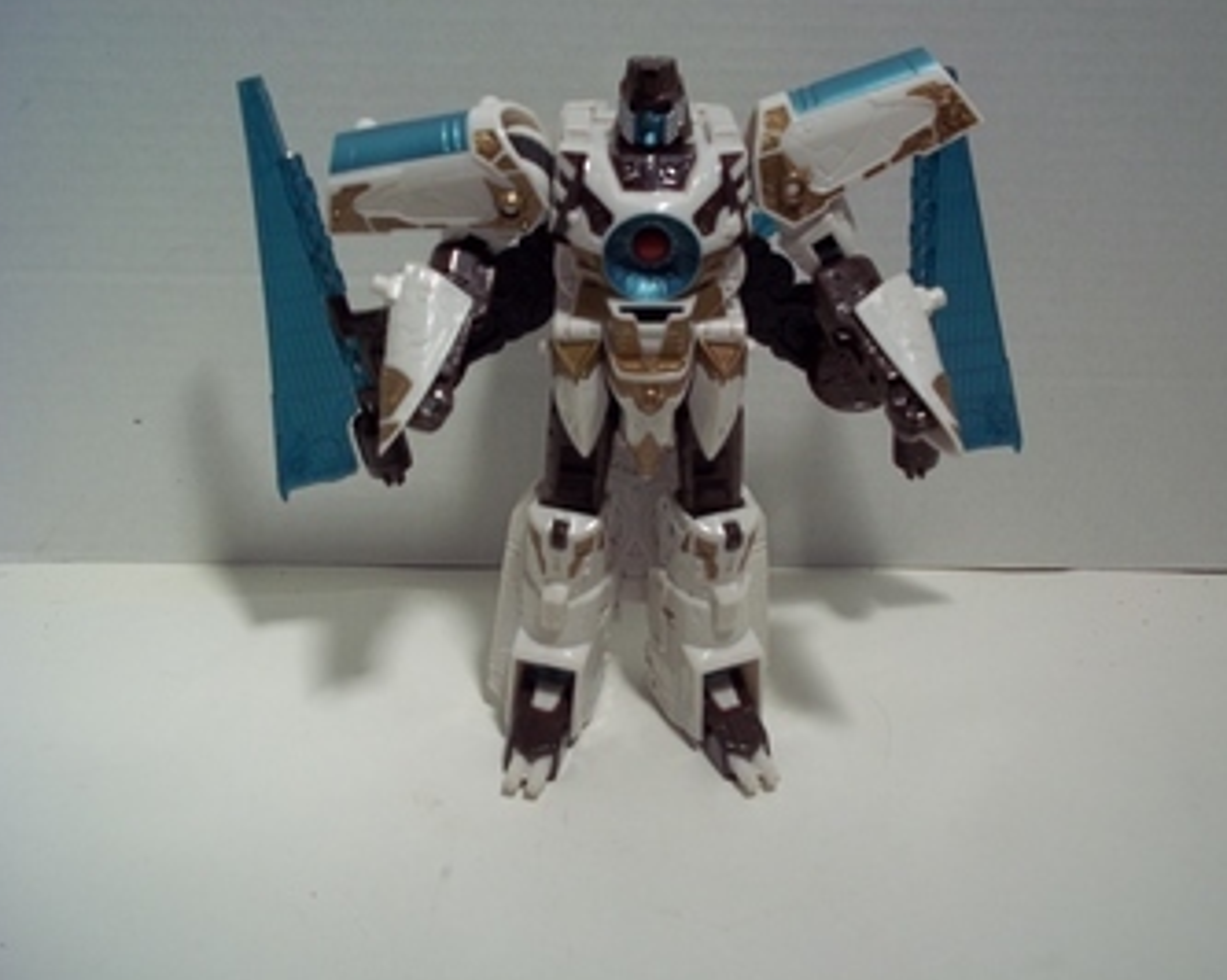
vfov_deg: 39.1
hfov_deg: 48.0
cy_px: 490
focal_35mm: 38
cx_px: 626
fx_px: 1379
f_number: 3.1
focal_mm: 6.5
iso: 80
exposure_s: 1/80
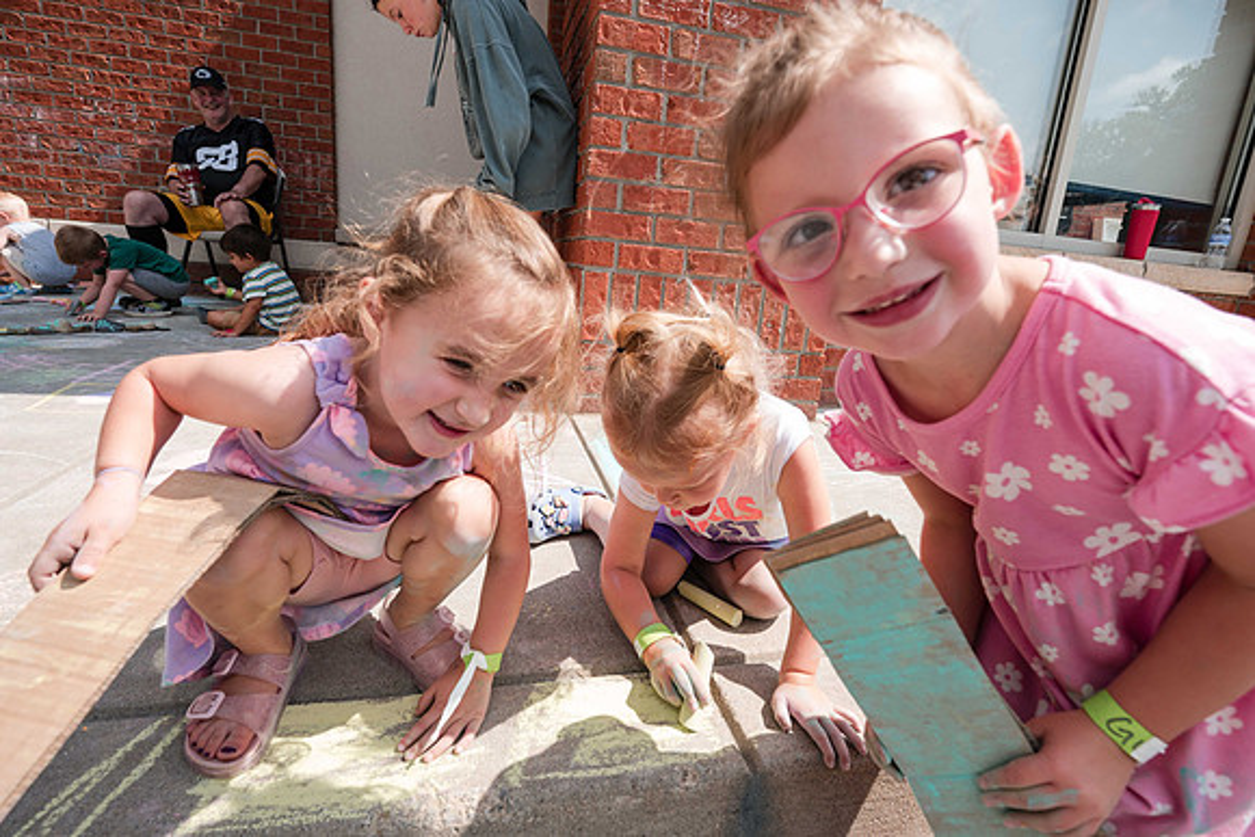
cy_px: 415
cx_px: 628
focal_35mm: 17
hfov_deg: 91.6
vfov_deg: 68.9
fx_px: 610
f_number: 6.3
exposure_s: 1/320
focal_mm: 16
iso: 100
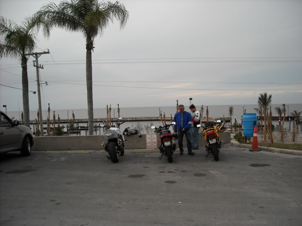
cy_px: 113
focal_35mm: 35
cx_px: 151
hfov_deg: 52.6
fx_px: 305
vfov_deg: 40.7
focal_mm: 5.7
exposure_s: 1/209
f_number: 2.8
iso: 64
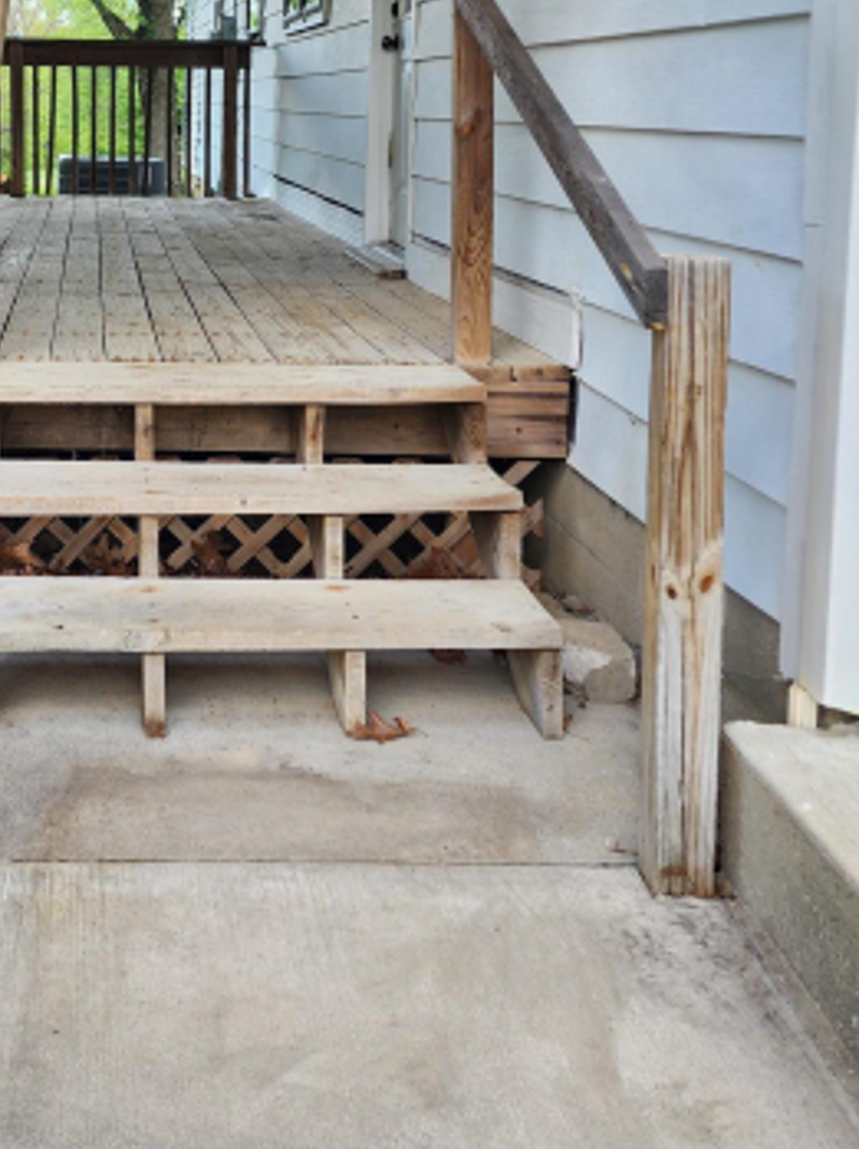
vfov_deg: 41.0
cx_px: 82
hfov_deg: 31.3
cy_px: 216
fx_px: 1458
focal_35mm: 44
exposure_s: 1/180
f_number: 1.8
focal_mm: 6.4
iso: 32
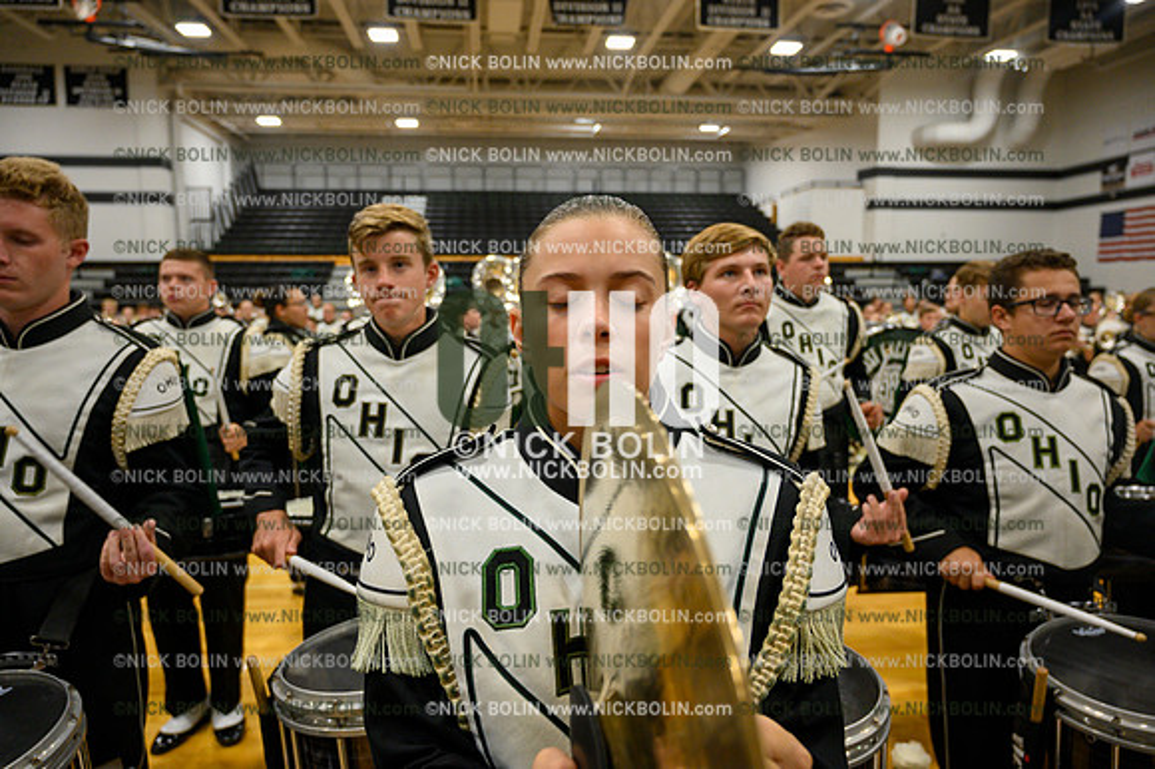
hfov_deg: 73.8
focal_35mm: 24
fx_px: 770
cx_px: 578
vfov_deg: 53.1
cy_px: 384
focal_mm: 24
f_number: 4
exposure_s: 1/250
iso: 1250
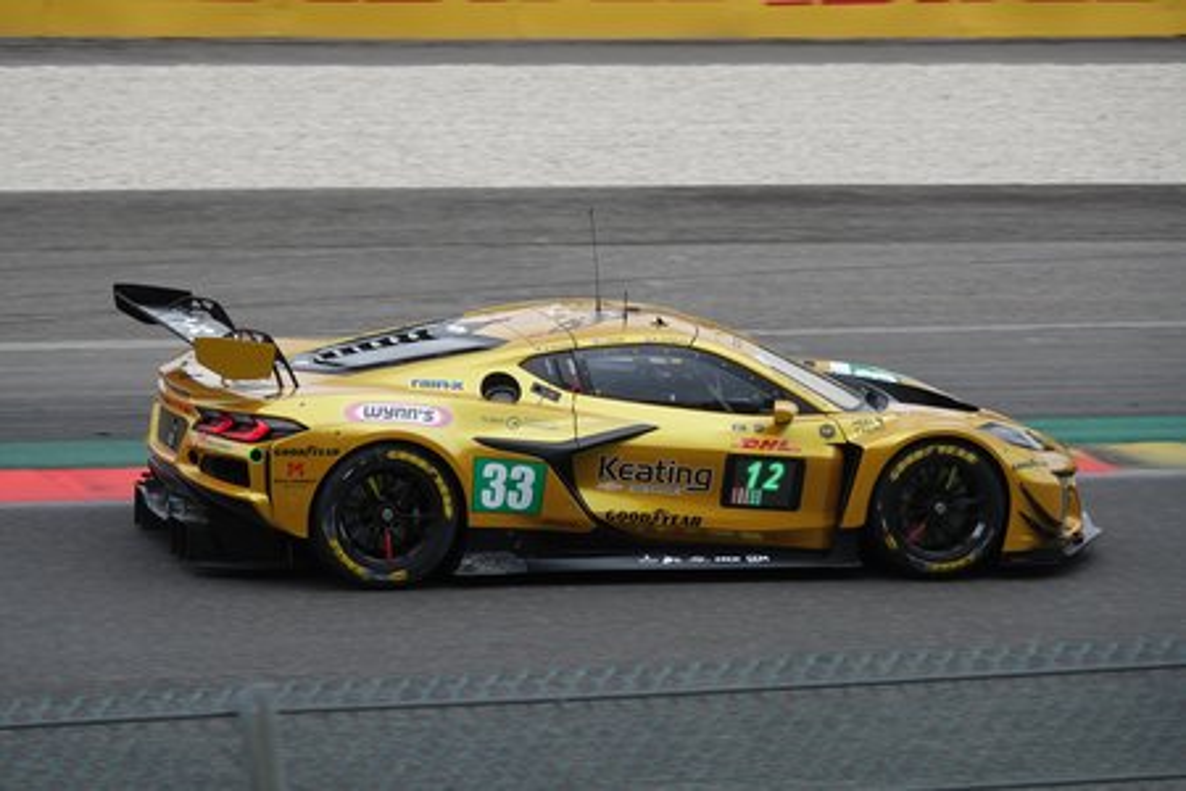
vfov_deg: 6.9
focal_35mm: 200
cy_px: 396
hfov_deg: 10.3
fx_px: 6588
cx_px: 593
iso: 200
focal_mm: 73.24
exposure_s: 1/1000
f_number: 4
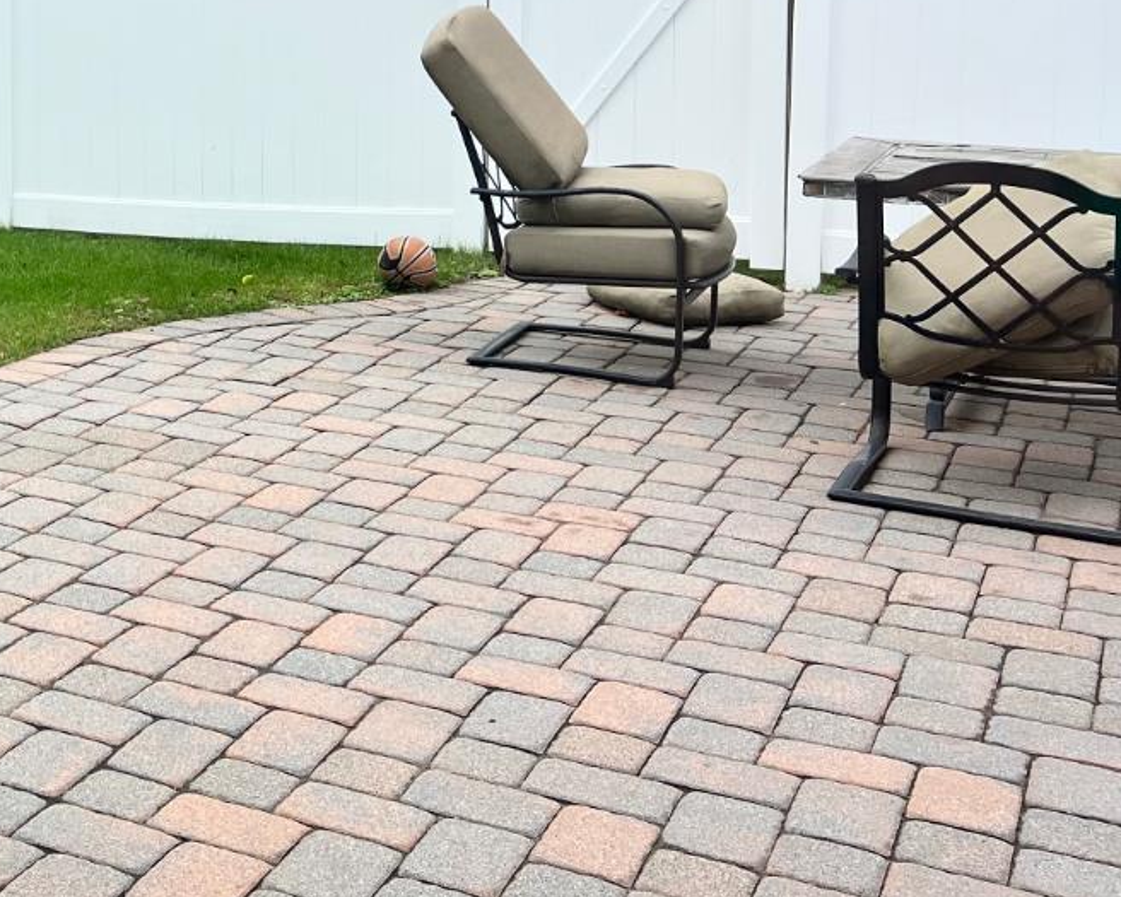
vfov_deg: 25.4
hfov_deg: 29.1
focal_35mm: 58
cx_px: -140
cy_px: 90
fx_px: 1925
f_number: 1.5
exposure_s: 1/982
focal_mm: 5.7
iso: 50
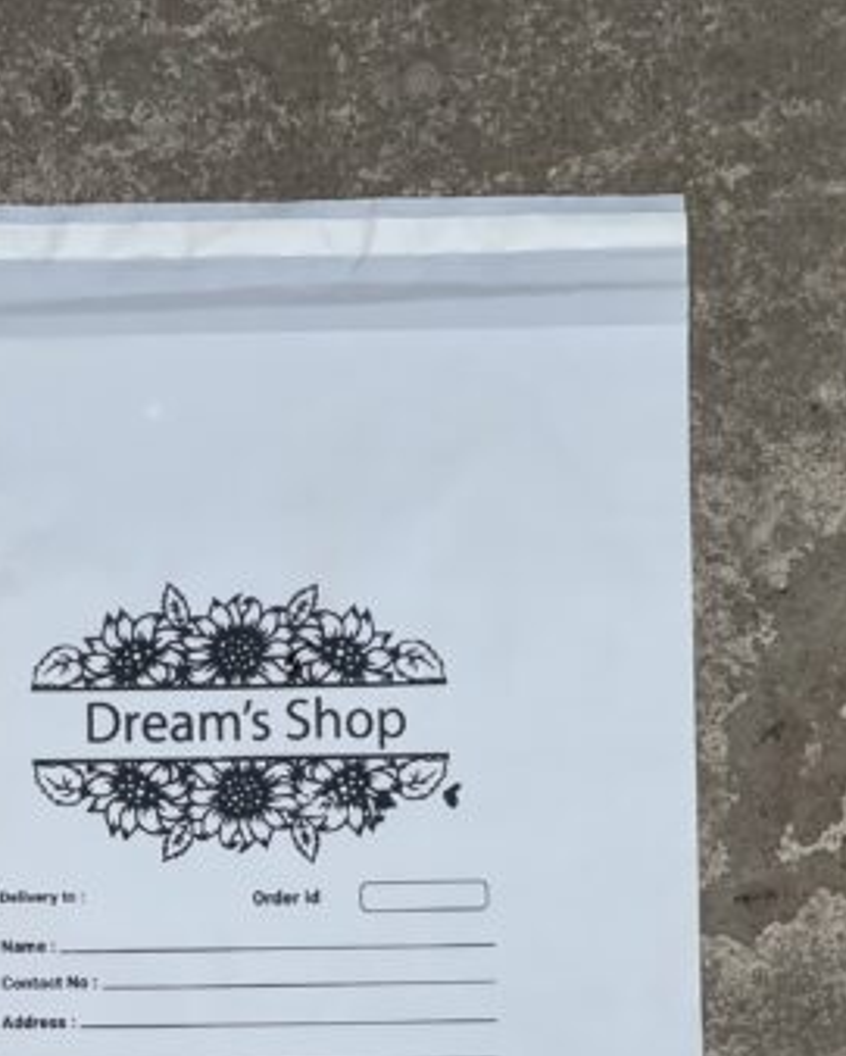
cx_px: 203
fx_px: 2688
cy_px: 792
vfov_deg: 22.0
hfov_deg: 17.8
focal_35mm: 86
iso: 25
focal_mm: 6
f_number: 2
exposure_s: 1/122
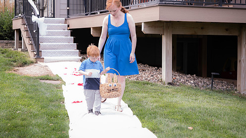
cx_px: 108
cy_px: 62
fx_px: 561
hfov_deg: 24.7
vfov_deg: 14.0
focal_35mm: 86
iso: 450
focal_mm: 70
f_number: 6.3
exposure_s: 1/100
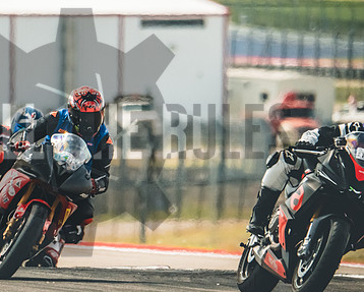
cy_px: 133
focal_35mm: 912
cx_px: 76
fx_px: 9833
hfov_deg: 2.1
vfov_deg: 1.7
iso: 3200
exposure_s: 1/2500
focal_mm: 400
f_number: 5.6
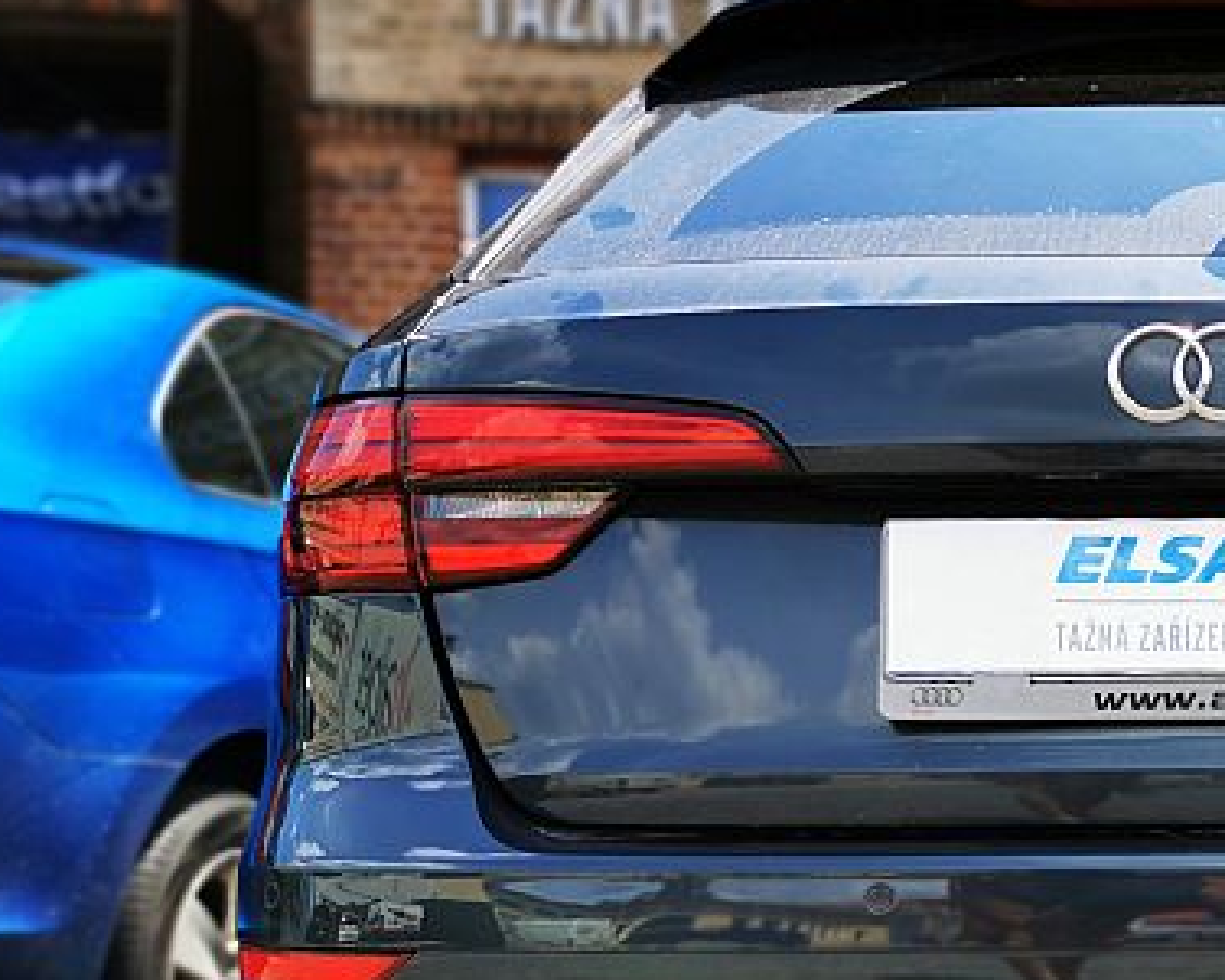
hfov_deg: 30.9
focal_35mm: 56
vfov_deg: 26.6
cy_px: 798
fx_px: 2031
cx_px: 1254
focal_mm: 5.58
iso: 50
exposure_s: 1/1114
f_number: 4
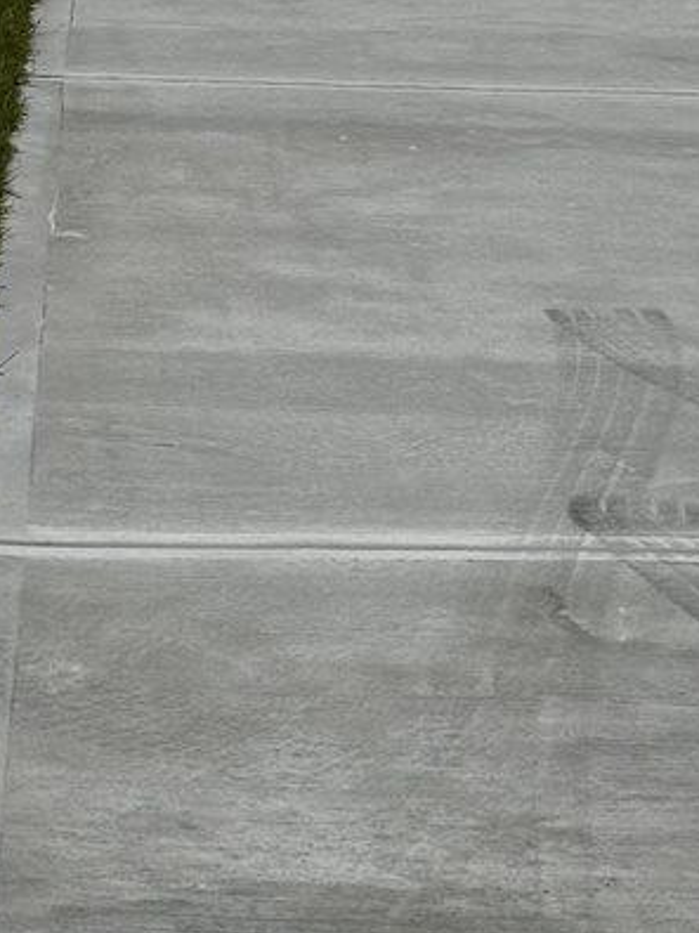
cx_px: -102
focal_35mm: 140
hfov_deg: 10.4
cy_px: -210
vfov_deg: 13.7
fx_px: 3771
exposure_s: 1/12346
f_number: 1.78
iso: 80
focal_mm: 6.76
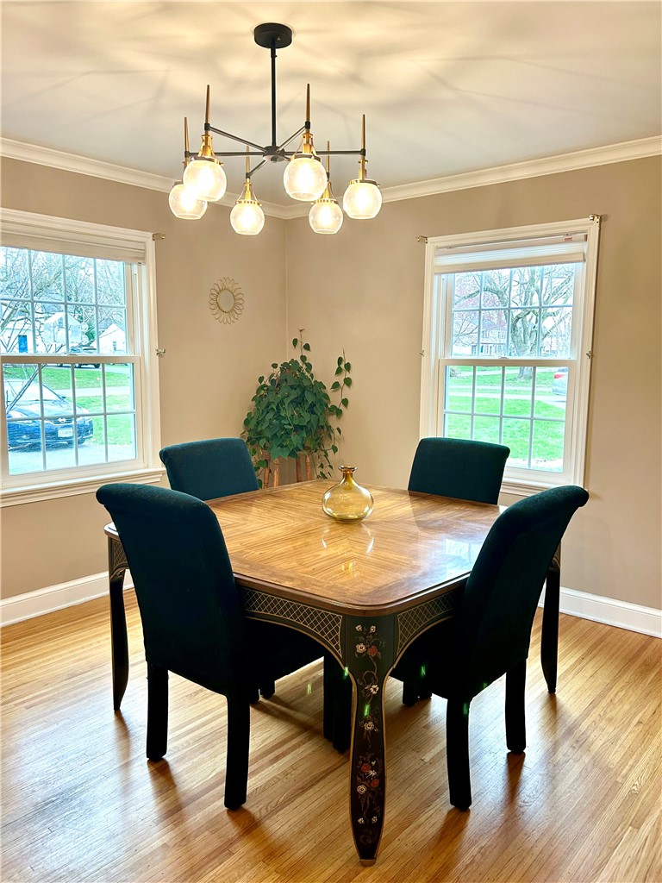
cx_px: 331
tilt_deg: -8.4
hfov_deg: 53.1
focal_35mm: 26
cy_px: 442
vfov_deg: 67.3
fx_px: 663
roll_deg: -1.0
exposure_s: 1/120
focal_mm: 5.7
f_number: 1.5
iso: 80
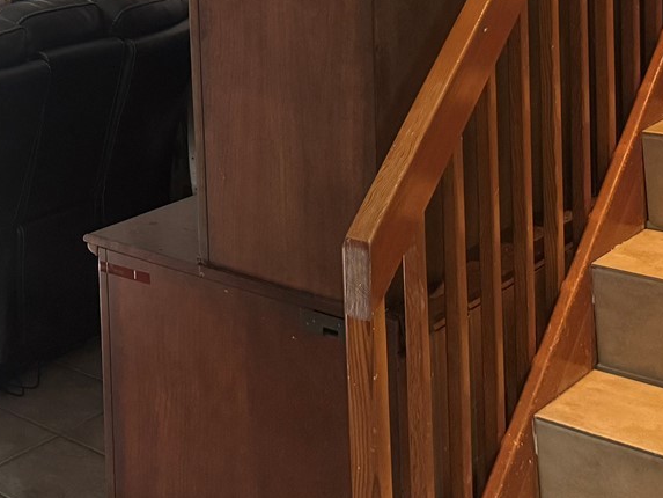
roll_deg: +2.4
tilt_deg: -0.7
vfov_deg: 19.8
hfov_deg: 25.7
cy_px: -184
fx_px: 1284
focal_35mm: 67
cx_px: -147
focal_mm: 6.76
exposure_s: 1/60
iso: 400
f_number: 1.78
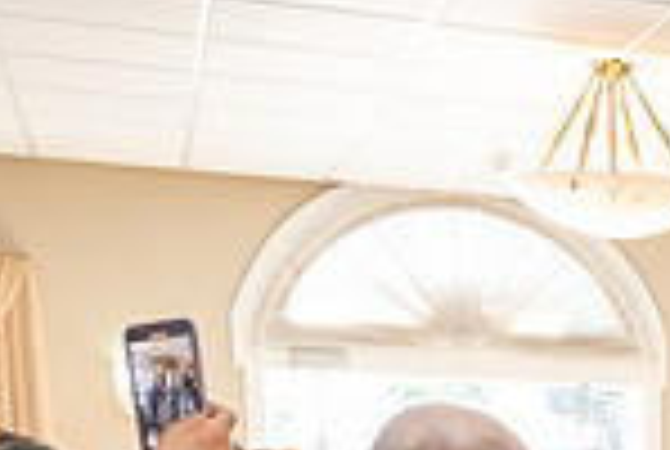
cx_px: 1030
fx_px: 1883
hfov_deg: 17.9
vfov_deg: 12.3
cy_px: 857
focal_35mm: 101
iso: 1250
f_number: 5
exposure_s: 1/200
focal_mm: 26
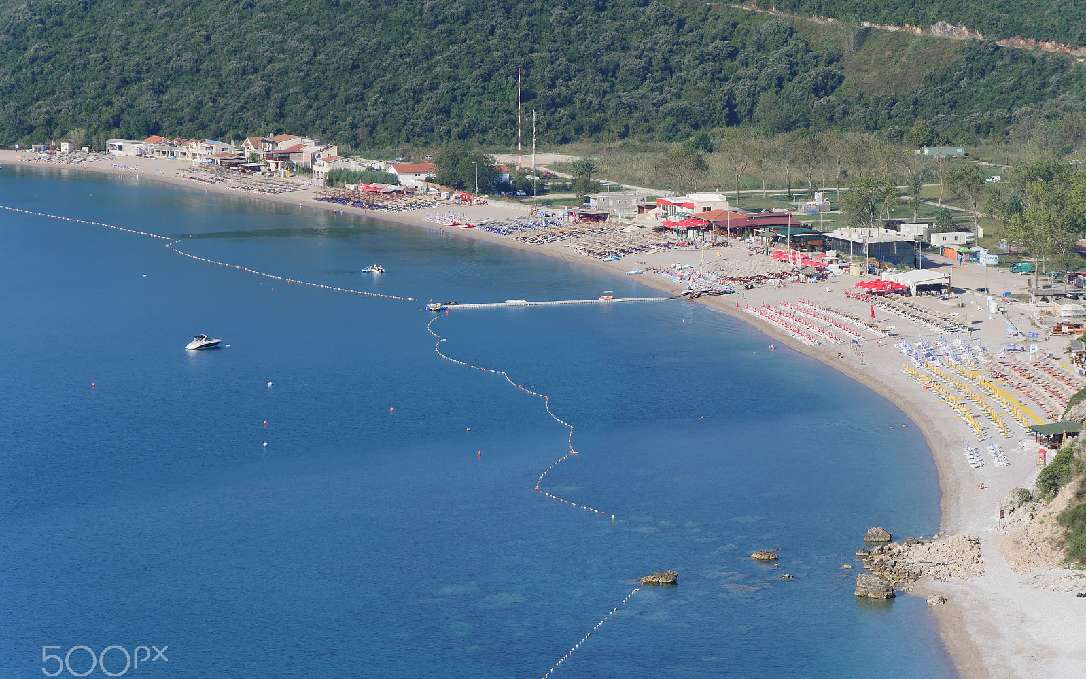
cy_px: 343
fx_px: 4085
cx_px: 543
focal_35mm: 138
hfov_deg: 15.1
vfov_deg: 9.5
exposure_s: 1/400
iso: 200
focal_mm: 65
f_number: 7.1
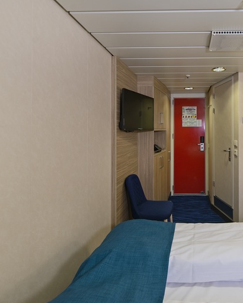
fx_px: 198
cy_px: 147
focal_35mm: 22
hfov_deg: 55.3
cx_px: 216
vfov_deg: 75.0
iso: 500
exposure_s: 1/40
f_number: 3.5
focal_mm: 15
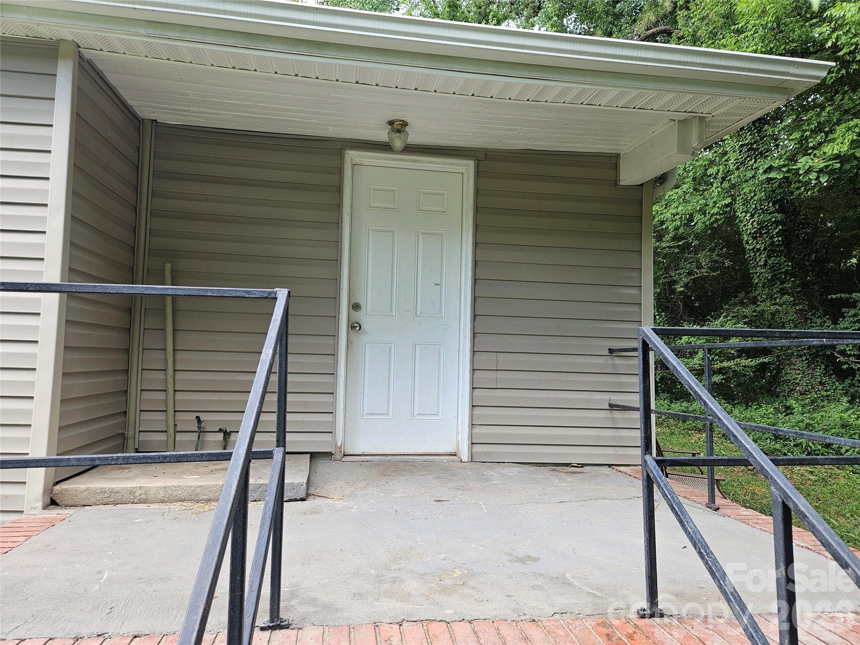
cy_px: 322
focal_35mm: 23
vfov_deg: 58.9
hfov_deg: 73.9
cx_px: 430
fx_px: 571
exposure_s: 1/120
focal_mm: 5.4
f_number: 1.8
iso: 32
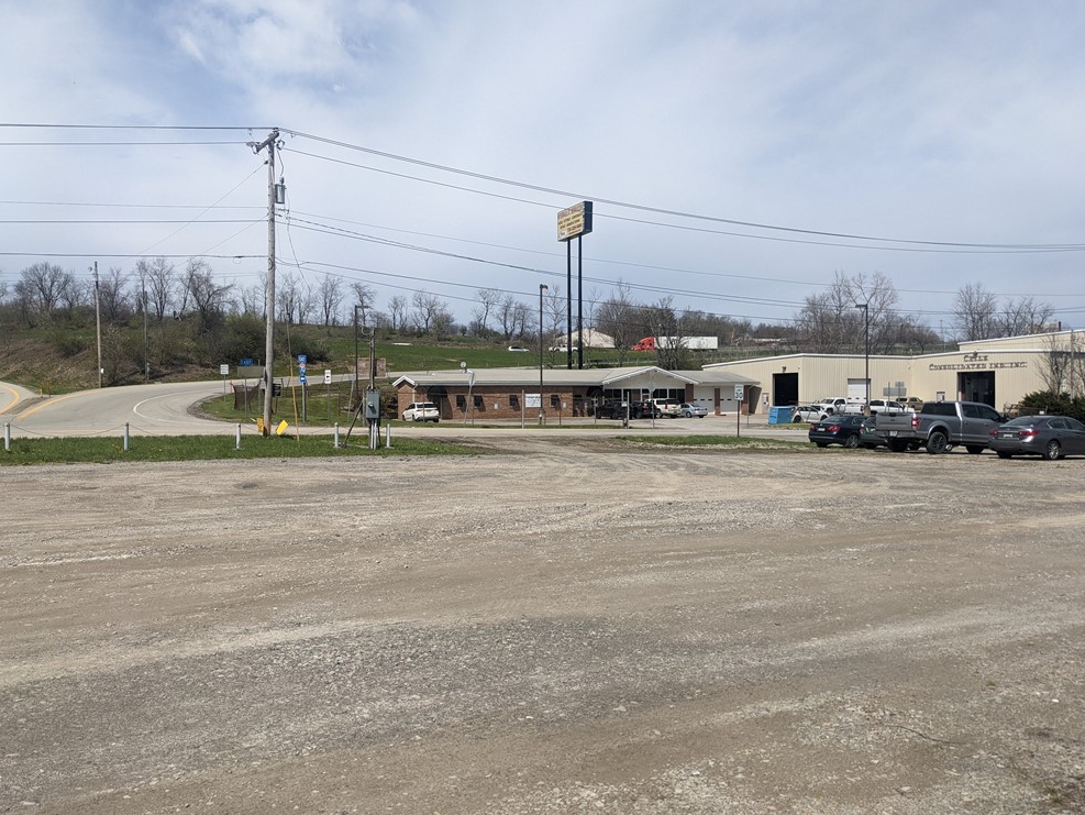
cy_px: 409
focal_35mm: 28
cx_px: 539
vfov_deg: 49.8
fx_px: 878
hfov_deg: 63.4
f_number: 1.73
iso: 62
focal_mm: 4.38
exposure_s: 1/4695
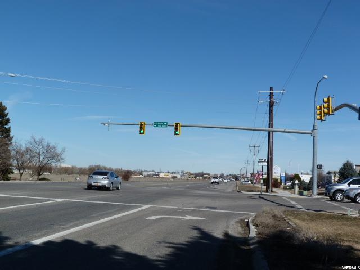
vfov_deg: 30.9
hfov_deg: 40.4
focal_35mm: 47
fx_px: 489
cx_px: 180
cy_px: 135
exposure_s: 1/640
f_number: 5.6
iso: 80
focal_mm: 8.5
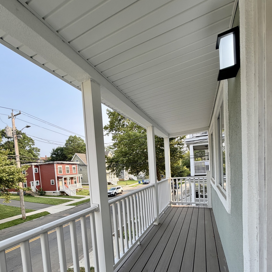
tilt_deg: -3.4
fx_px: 151
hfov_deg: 84.0
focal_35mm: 17
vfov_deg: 81.4
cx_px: 134
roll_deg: +3.2
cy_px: 179
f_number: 2.2
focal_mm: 2.22
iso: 64
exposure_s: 1/161
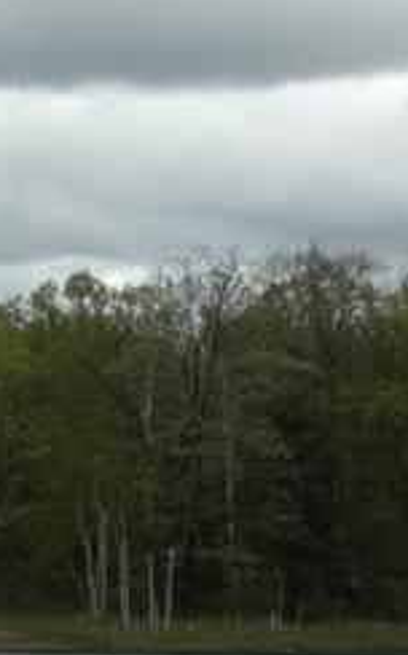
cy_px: 599
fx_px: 4351
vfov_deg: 8.6
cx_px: -357
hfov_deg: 5.3
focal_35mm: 244
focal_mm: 38
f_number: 10
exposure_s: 1/400
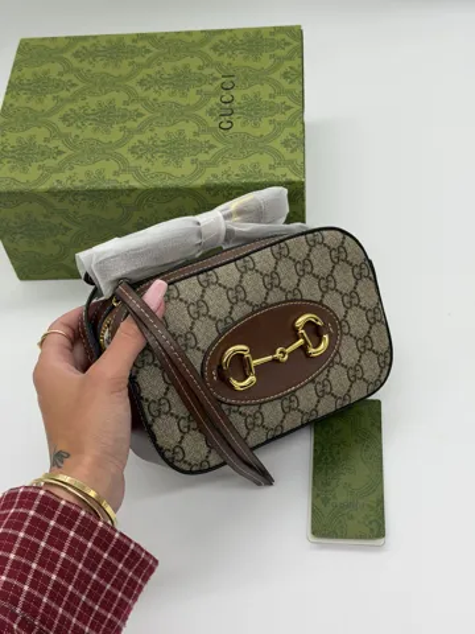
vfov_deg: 39.7
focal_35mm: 48
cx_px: 238
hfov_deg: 30.3
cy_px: 317
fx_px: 878
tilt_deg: -53.1
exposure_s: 1/527
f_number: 1.78
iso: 64
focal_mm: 6.76
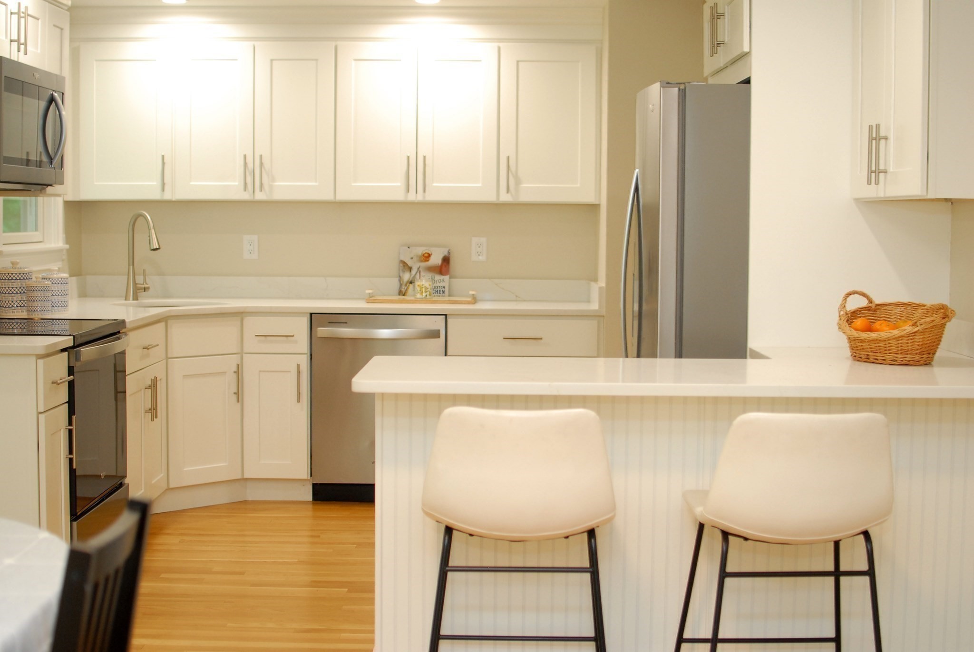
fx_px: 1422
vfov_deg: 25.8
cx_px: 487
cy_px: 326
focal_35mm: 52
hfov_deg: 37.8
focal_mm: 35
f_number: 2.5
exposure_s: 1/80
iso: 400
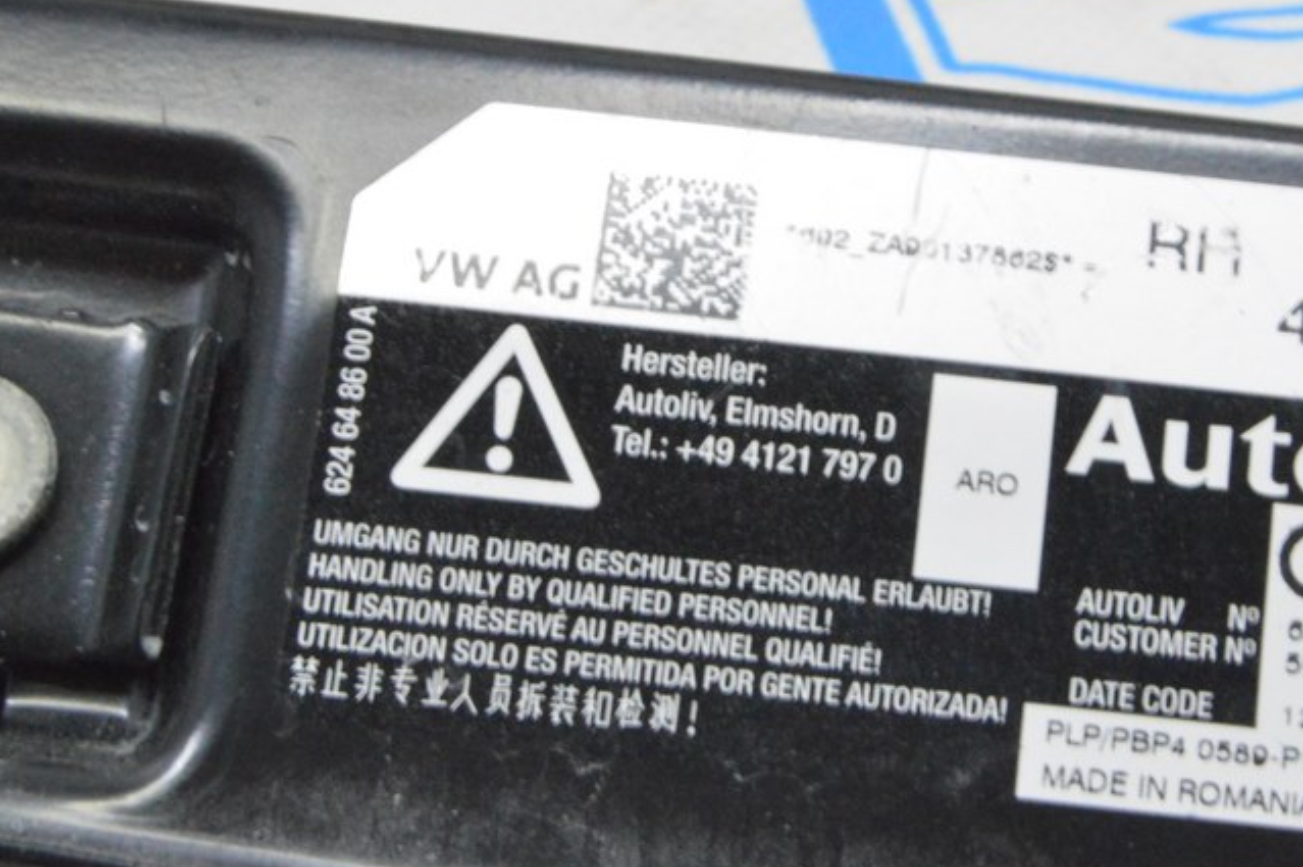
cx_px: 875
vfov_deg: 13.5
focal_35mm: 101
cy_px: 280
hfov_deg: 20.2
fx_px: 3653
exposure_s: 1/15
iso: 6400
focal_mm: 42
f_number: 20
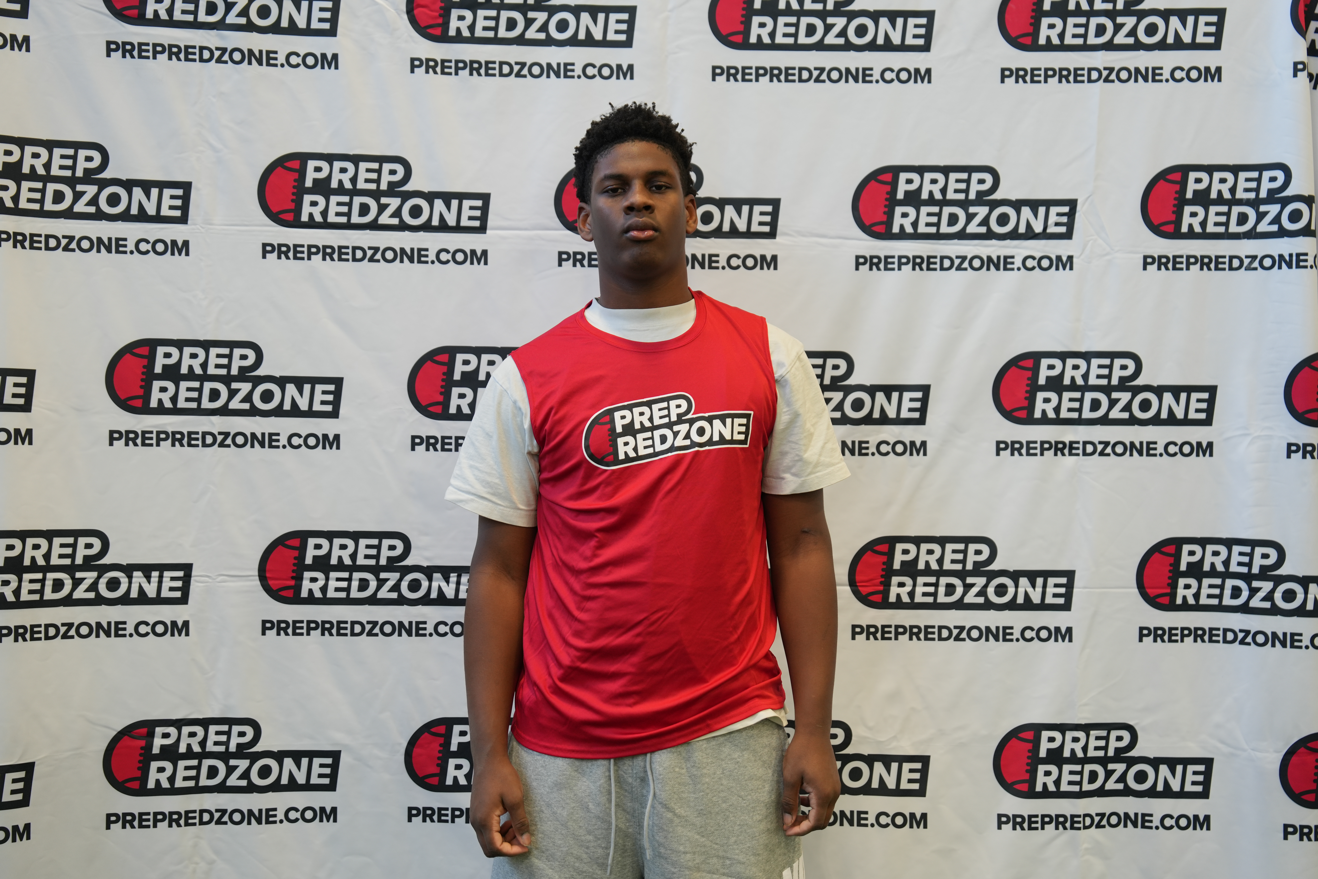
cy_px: 440
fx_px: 1867
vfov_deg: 26.5
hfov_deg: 38.9
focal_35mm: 51
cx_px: 659
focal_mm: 51
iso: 400
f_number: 2.8
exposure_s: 1/125
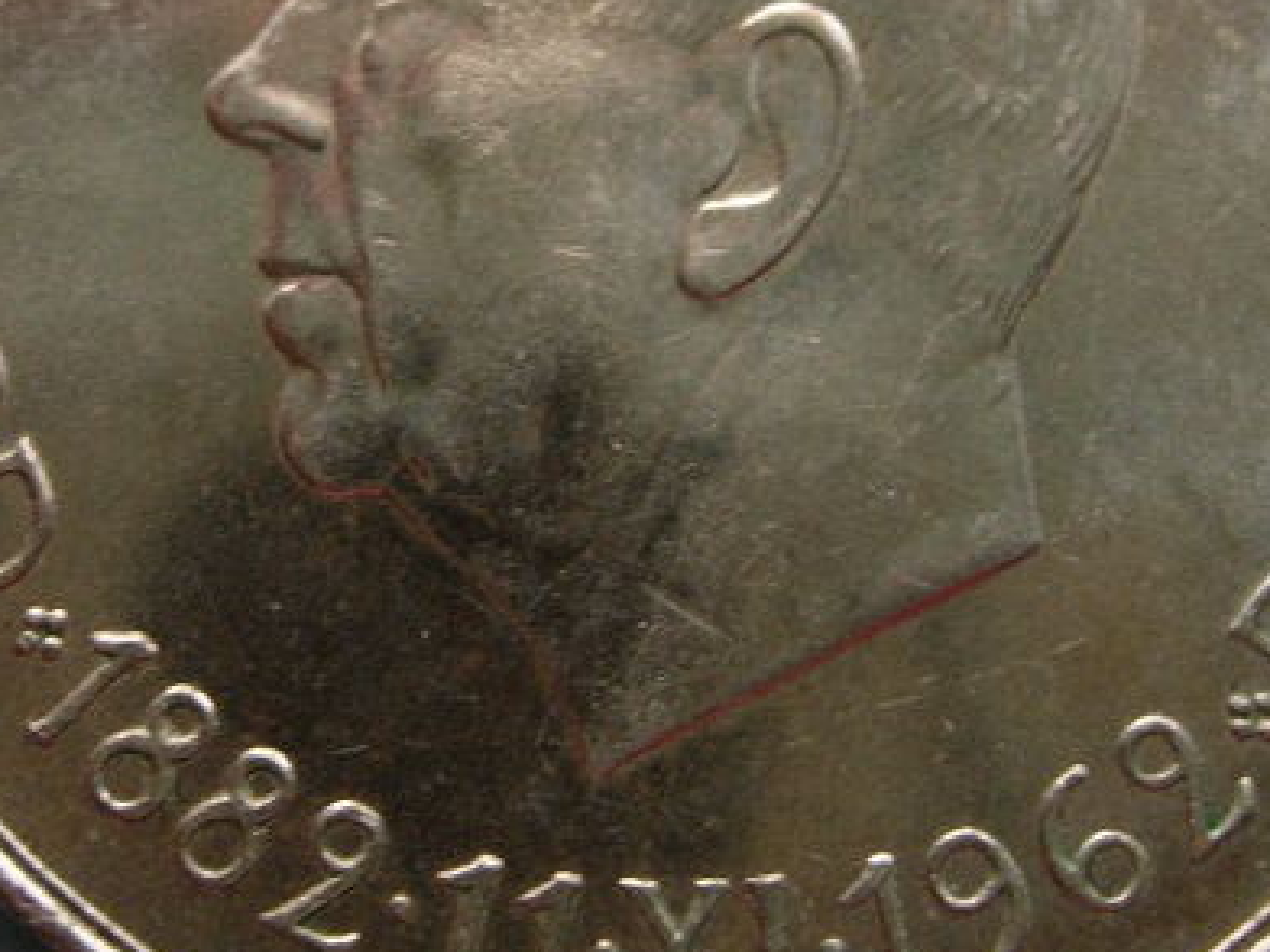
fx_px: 3045
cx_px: 548
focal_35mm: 83
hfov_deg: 23.5
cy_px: 253
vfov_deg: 17.7
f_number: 2.8
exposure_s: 1/32
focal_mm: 7.8
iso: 129
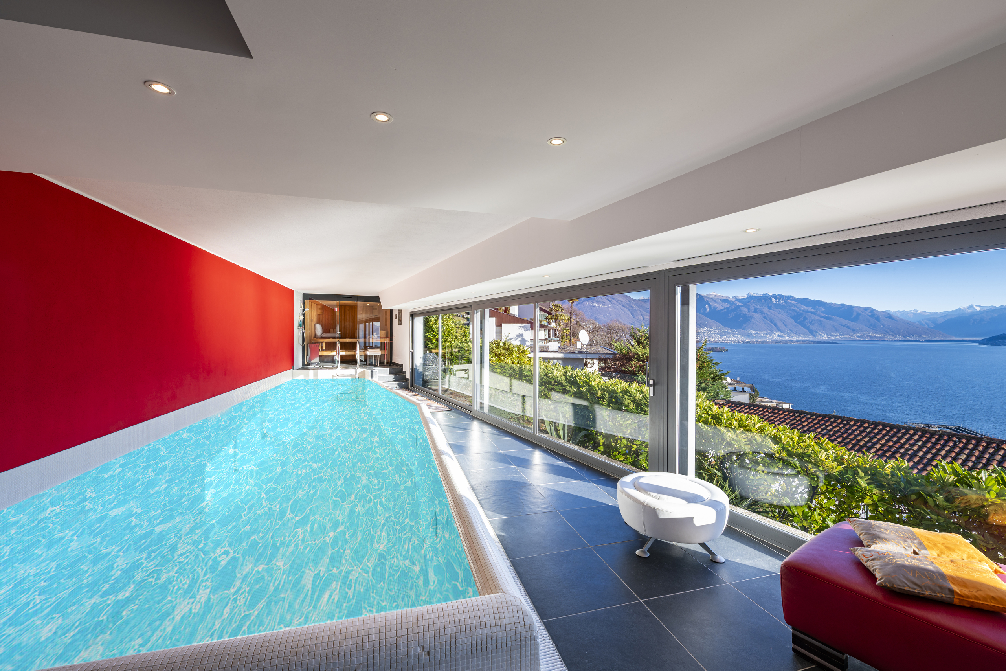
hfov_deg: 104.3
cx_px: 503
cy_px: 336
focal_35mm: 14
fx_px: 391
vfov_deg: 81.2
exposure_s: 1/8
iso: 64
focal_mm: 14
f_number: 9
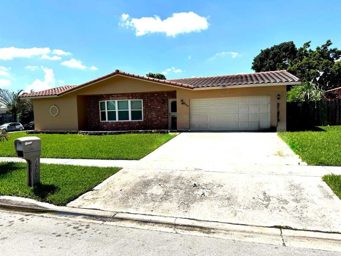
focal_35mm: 24
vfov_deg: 56.8
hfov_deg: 71.6
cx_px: 170
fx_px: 236
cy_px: 128
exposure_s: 1/9009
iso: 80
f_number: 1.78
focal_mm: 6.76
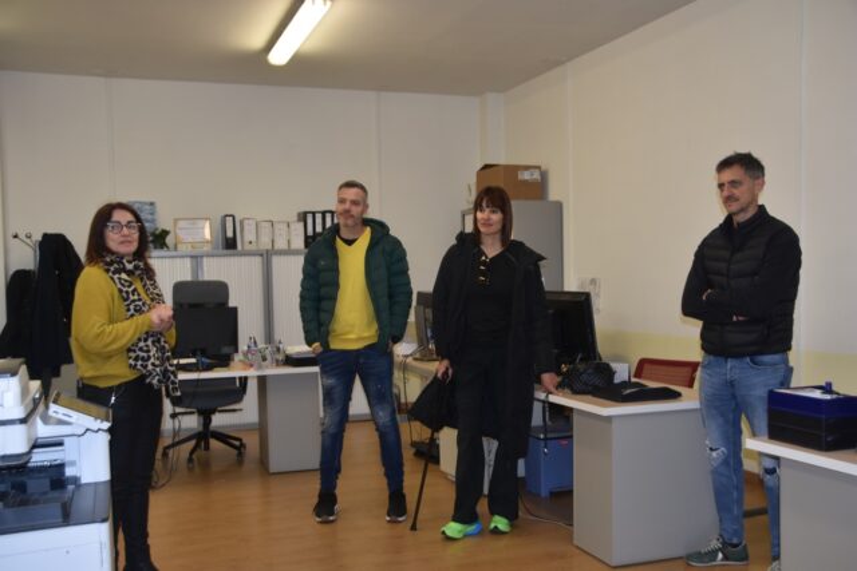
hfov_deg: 51.3
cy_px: 286
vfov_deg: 35.5
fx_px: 893
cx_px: 428
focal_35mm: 38
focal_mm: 25
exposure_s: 1/125
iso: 400
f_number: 4
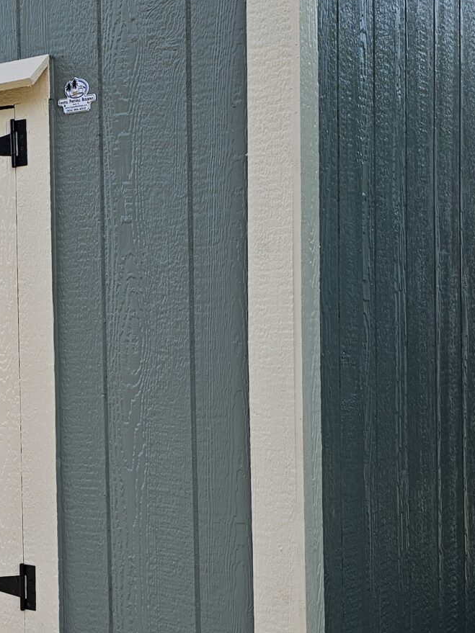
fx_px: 1226
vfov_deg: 28.9
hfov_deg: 21.3
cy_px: 381
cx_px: 23
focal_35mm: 67
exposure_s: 1/220
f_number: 1.7
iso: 10
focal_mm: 6.3
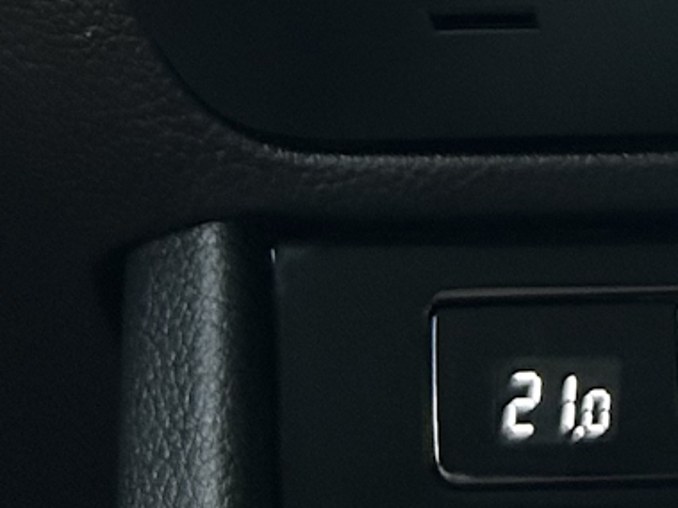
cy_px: -540
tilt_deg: -4.6
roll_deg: -0.3
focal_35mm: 138
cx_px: 1220
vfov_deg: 9.9
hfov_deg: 13.0
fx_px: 2703
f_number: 1.5
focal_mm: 5.7
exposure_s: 1/113
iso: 125
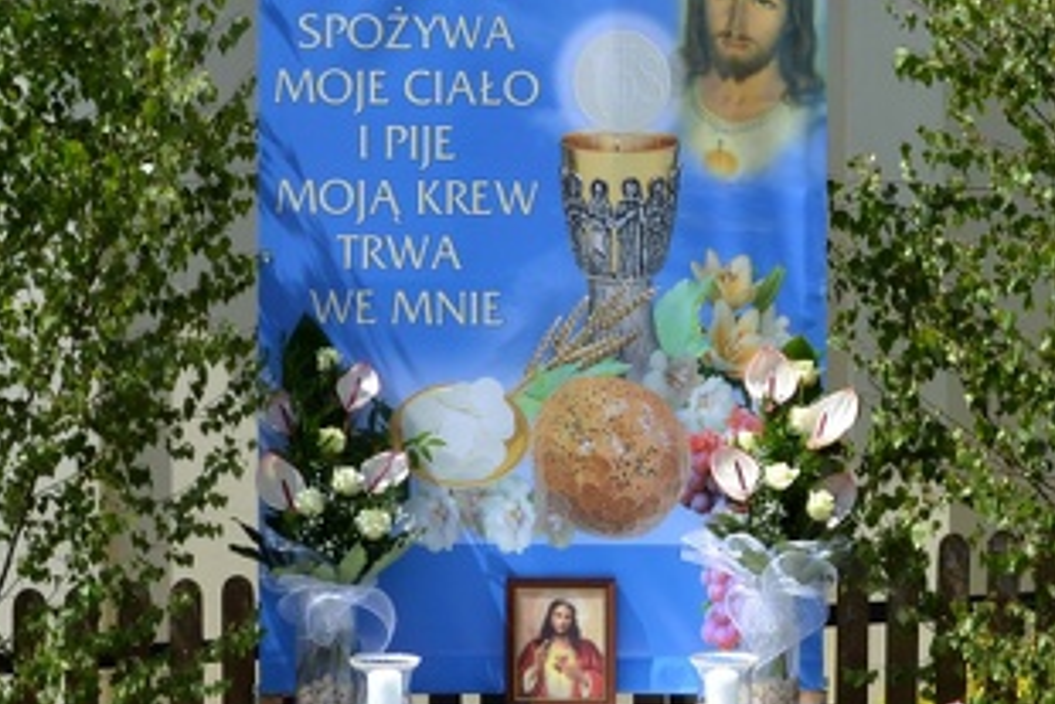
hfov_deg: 21.9
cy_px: 486
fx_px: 2697
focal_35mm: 92
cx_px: 786
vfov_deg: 14.8
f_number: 8
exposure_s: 1/250
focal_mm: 24
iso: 100
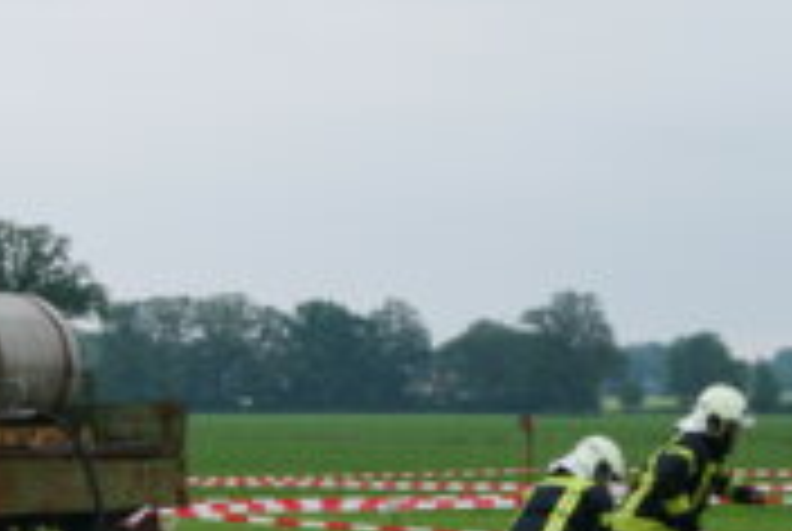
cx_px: 180
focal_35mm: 198
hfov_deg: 10.3
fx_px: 4363
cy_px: 405
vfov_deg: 7.0
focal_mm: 42
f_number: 7.1
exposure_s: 1/250
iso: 200
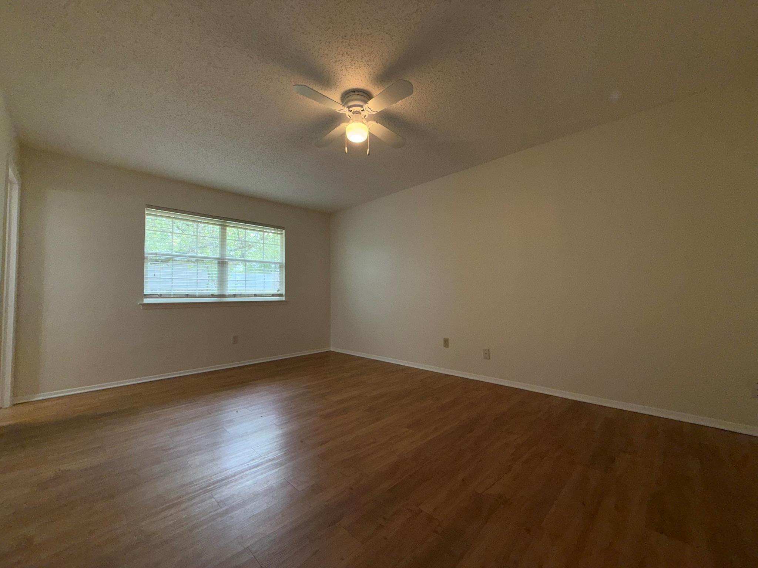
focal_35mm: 14
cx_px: 379
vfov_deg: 85.7
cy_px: 284
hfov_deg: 102.1
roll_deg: +0.6
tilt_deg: +2.3
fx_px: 307
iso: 40
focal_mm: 2.22
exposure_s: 1/122
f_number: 2.2
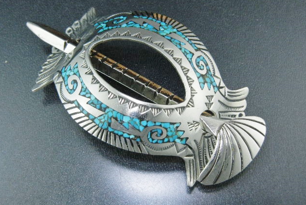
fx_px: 468
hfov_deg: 36.2
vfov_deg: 24.6
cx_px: 154
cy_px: 88
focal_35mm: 55
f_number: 7.8
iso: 580
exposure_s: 1/30
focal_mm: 9.3
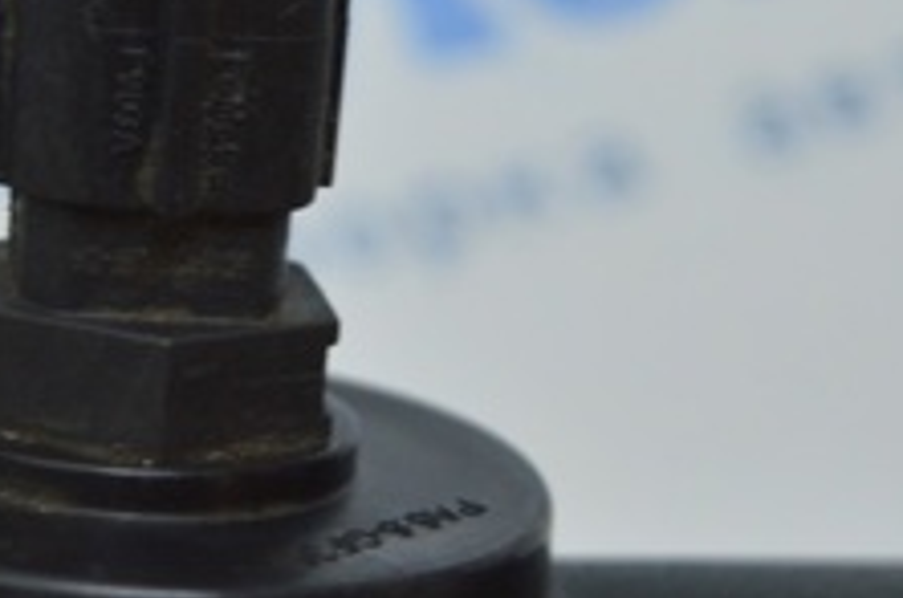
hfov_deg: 11.2
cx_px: 45
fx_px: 4555
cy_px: 250
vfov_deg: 7.5
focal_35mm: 182
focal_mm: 42
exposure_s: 1/60
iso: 400
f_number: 5
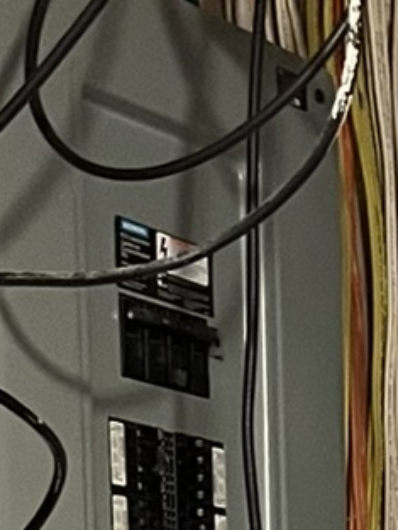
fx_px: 2604
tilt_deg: -3.9
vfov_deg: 10.7
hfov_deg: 7.7
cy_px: 1036
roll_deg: +0.5
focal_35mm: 170
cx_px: 1143
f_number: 1.6
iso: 500
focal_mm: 5.1
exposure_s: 1/60
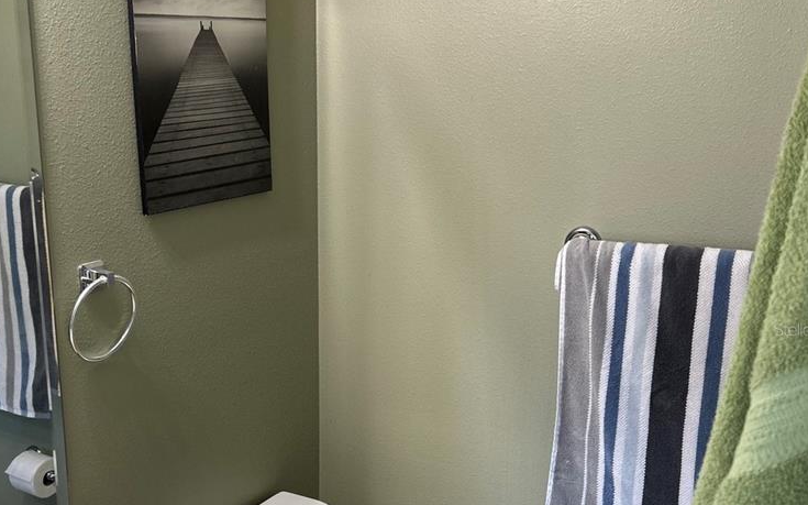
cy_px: 329
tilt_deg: -15.4
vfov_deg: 28.4
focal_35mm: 45
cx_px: 357
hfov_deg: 44.3
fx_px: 991
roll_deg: +0.7
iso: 80
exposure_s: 1/60
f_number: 1.5
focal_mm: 5.7
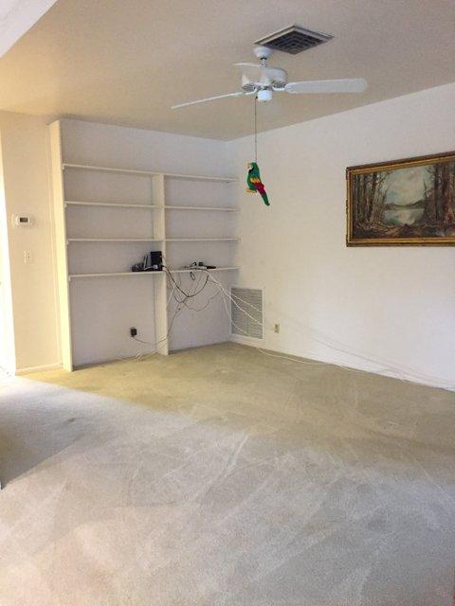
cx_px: 228
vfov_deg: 61.7
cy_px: 303
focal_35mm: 29
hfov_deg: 48.2
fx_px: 508
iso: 250
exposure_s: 1/30
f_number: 2.2
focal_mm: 4.15
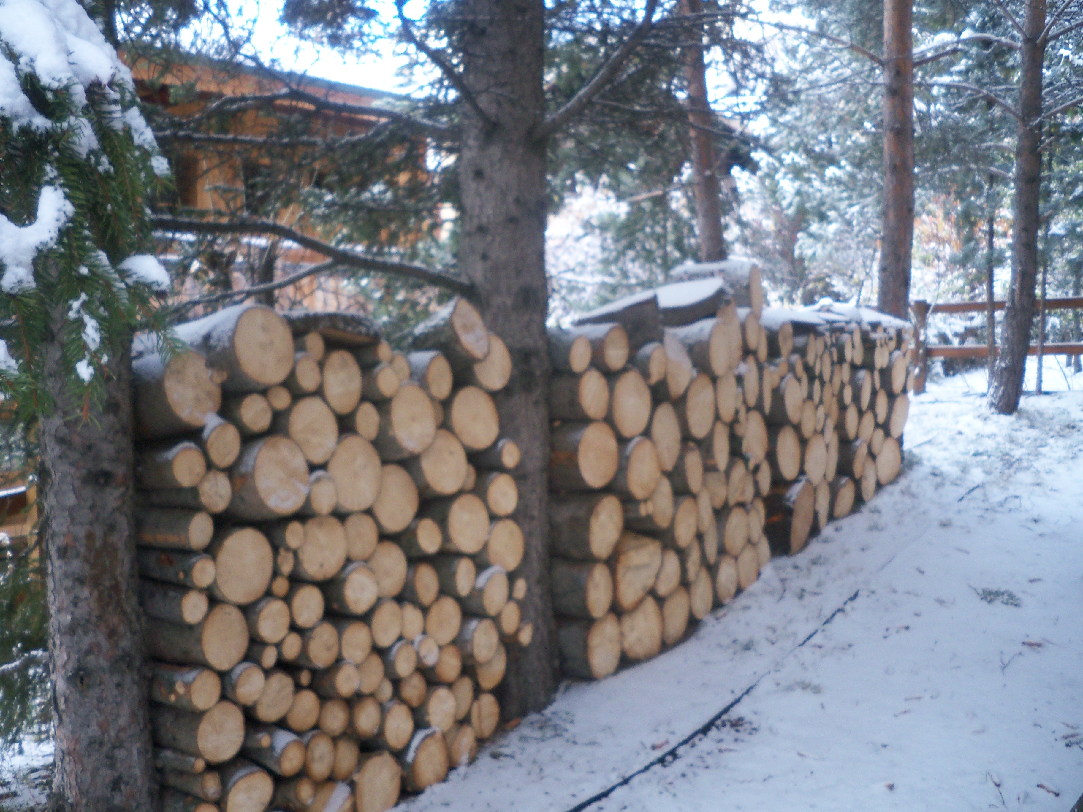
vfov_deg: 37.7
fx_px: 1189
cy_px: 406
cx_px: 542
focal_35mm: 38
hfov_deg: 49.0
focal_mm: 6.3
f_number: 3.5
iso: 125
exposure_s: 1/60
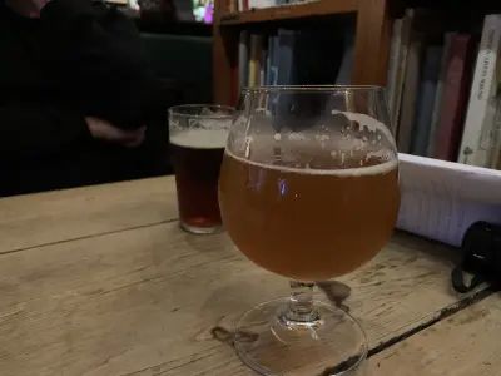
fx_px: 376
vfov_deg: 53.1
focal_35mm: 26
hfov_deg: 67.3
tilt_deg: -17.6
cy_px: 188
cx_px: 250
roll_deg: -1.8
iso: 800
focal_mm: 4.25
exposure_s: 1/15
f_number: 1.8
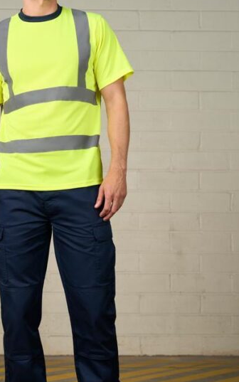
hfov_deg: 19.1
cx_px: 70
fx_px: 708
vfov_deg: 30.2
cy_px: 217
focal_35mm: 68
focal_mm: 35
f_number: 3.5
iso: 400
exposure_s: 1/160
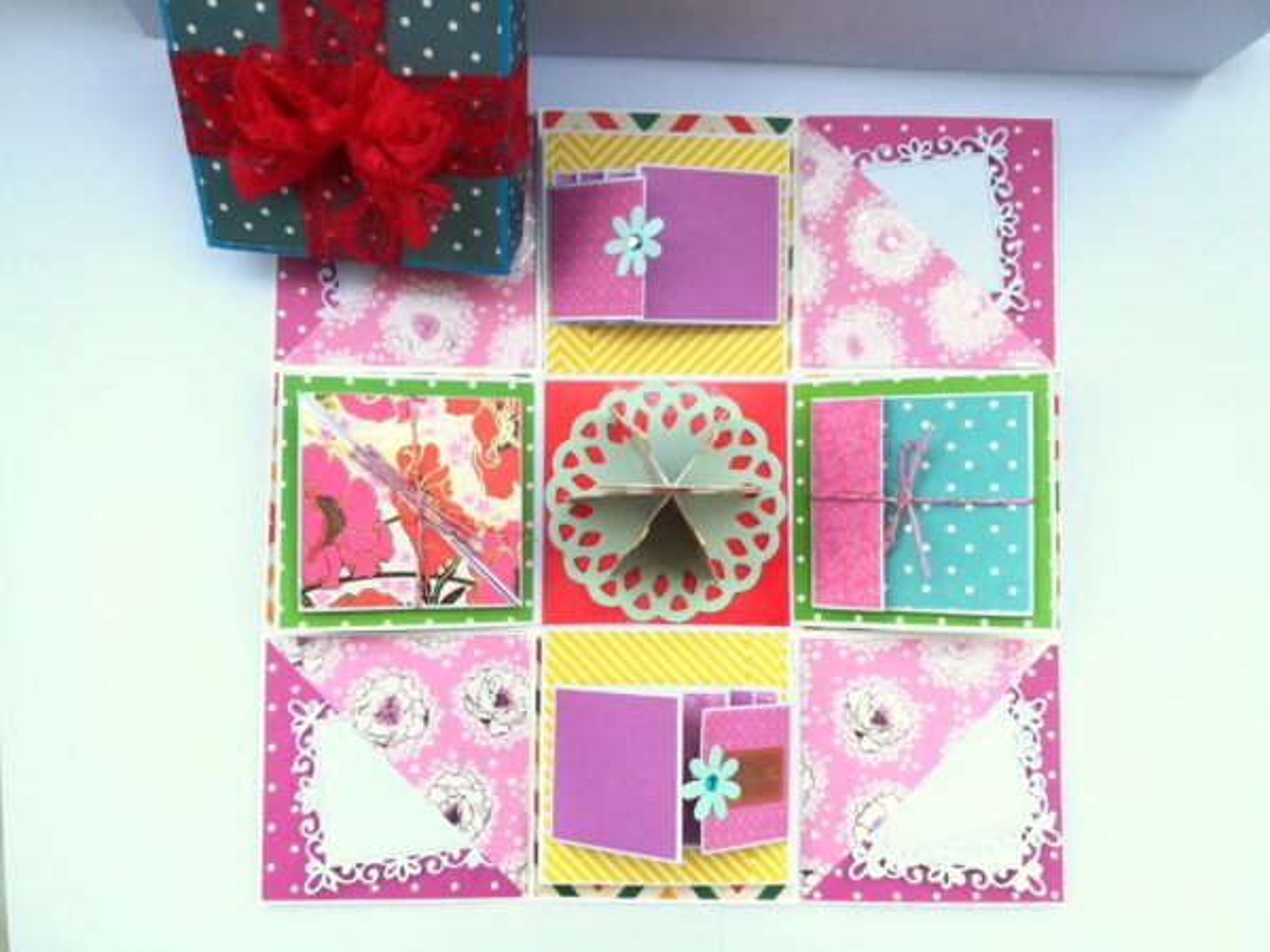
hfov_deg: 67.3
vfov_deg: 53.1
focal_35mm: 26
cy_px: 476
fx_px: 954
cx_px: 635
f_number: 2.2
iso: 64
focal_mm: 3.83
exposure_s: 1/50
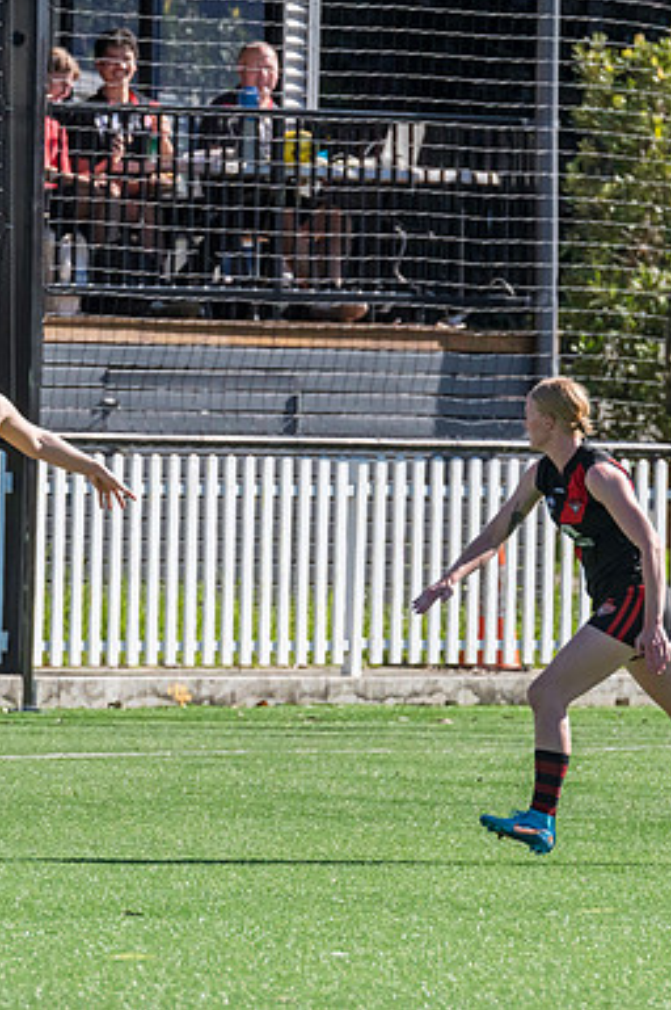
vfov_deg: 2.8
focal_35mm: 733
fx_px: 20529
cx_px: -66
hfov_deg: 1.9
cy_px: 563
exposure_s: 1/1600
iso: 800
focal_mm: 420
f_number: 9
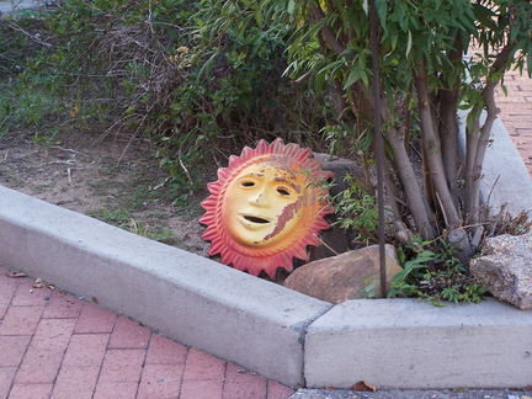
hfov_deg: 18.7
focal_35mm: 105
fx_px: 1614
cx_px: 266
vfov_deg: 14.1
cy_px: 200
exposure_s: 1/50
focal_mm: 17.5
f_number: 3.2
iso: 140
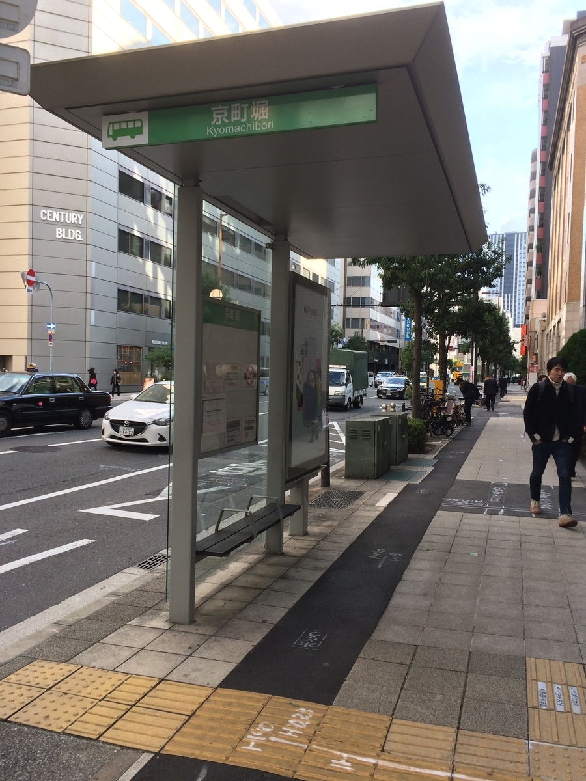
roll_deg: +0.6
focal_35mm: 29
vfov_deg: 61.7
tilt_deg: -3.0
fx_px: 655
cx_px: 293
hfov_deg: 48.2
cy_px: 390
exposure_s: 1/398
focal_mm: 4.15
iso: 32
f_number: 2.2
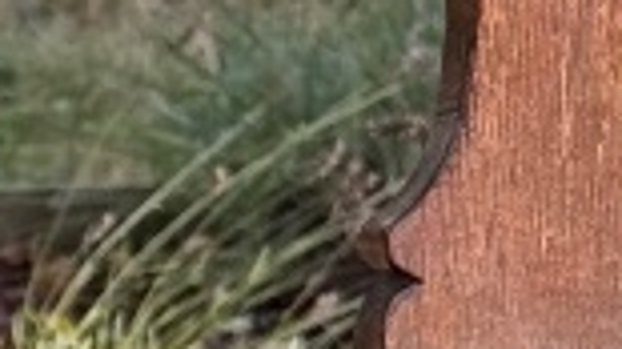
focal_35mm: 405
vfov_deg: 3.0
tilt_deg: -6.6
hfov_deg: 5.3
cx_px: -437
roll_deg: -0.7
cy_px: 570
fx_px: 6676
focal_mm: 6.76
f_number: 1.78
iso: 64
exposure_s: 1/418
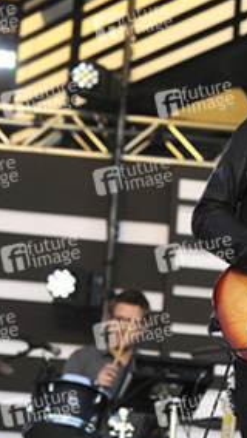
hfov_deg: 10.3
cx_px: 307
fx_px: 1349
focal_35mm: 116
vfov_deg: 18.5
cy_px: 216
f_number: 2.8
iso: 200
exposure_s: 1/400
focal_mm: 70
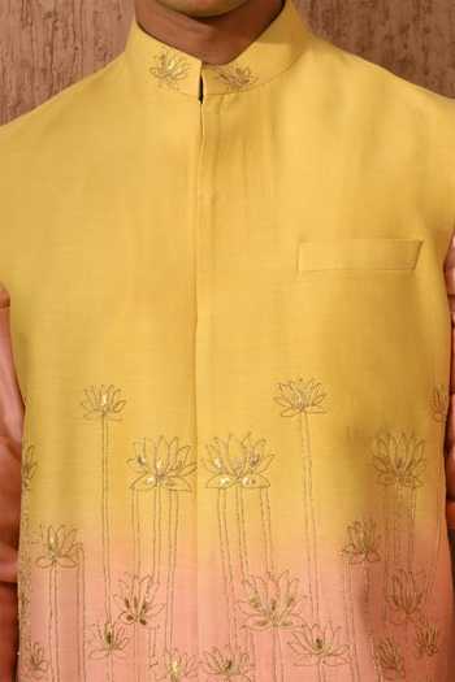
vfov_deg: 36.9
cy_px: 341
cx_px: 228
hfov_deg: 25.1
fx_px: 1024
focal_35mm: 54
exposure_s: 1/160
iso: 250
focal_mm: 54
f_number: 8
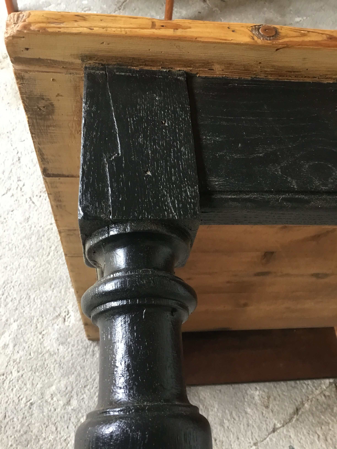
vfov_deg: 58.4
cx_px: 168
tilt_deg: -55.4
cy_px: 224
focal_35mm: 31
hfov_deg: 45.4
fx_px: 402
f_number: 2.4
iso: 100
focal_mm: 3.3
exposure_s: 1/33
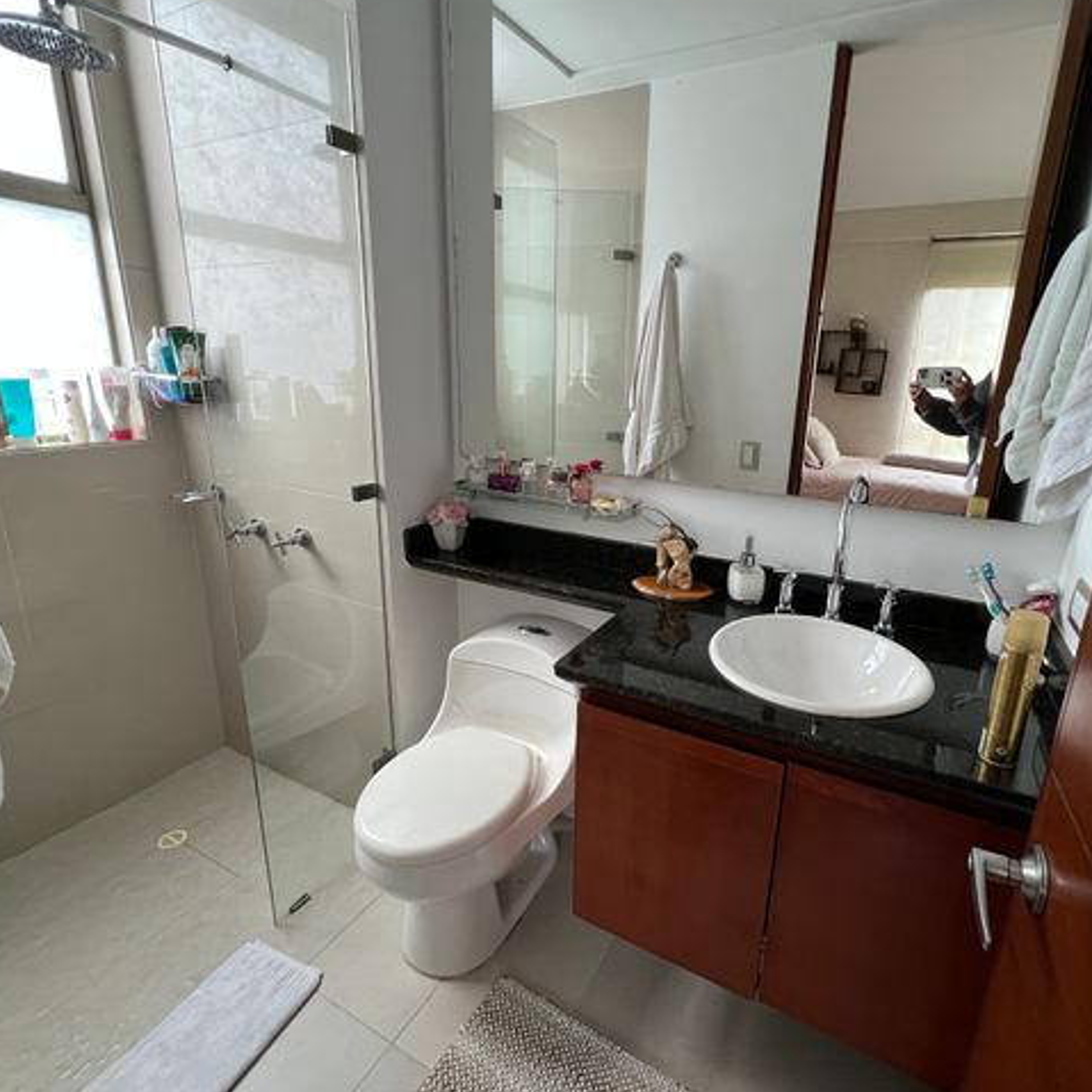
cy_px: 536
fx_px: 571
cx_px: 594
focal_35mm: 16
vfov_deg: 87.4
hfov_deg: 87.2
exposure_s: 1/99
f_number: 1.8
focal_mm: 1.57
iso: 160
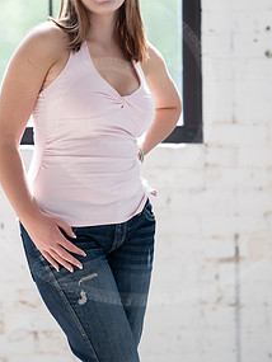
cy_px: 141
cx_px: 128
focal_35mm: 205
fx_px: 2146
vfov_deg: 9.6
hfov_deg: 7.3
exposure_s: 1/250
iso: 160
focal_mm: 135
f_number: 2.5
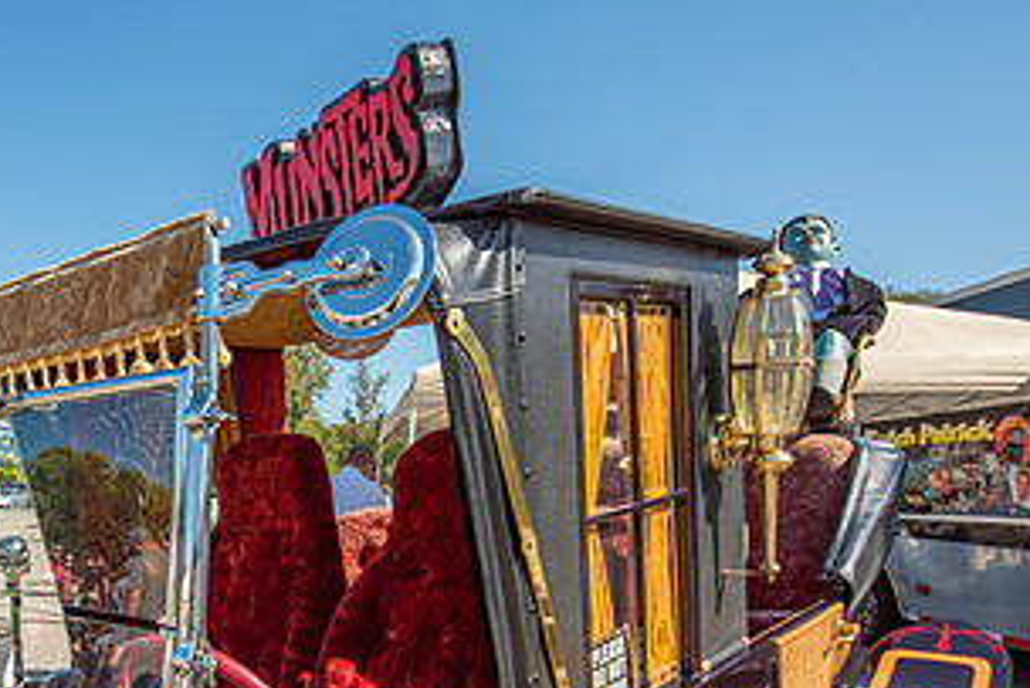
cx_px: 147
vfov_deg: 43.8
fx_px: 830
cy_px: 501
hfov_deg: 56.8
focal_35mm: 29
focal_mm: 14
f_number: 5.6
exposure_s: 1/1000
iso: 100
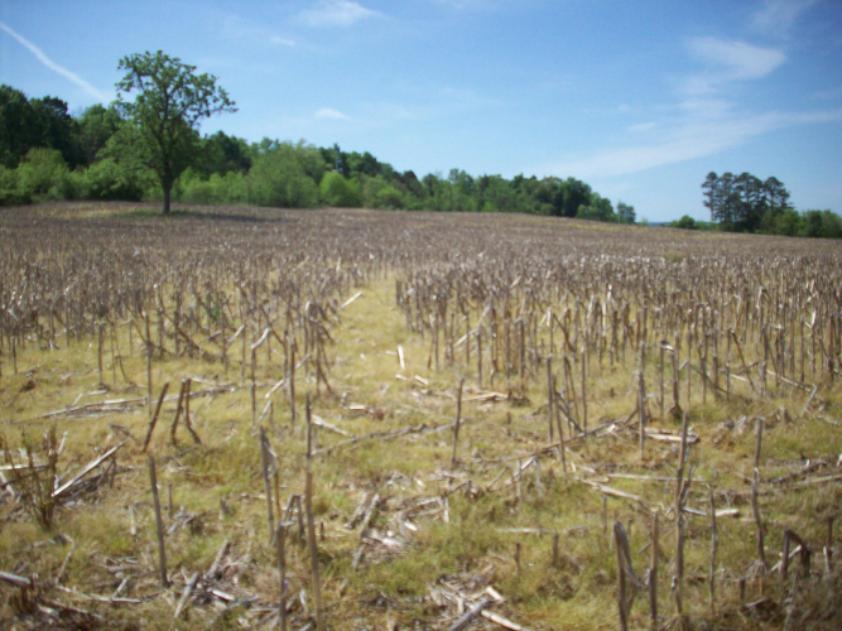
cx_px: 421
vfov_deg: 38.7
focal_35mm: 37
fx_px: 900
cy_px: 316
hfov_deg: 50.1
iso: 80
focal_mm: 6.2
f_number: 5.6
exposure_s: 1/519
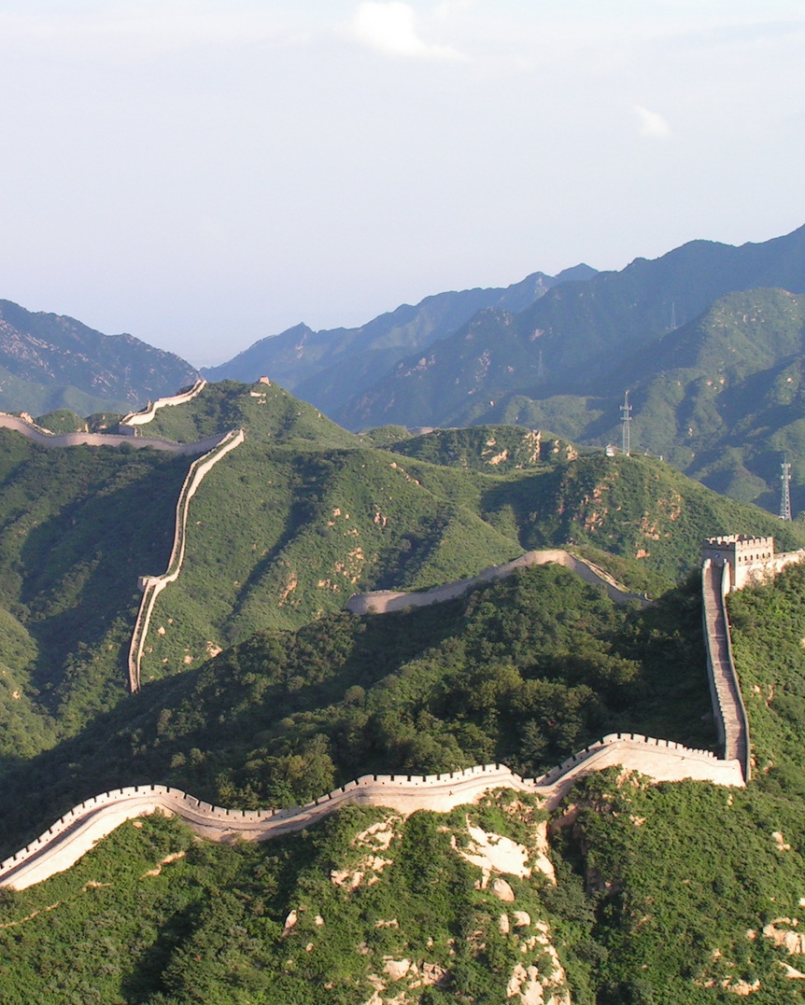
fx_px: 2292
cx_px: 261
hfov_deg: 19.8
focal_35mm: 77
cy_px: 503
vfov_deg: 24.7
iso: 50
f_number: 5.6
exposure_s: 1/160
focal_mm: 9.9
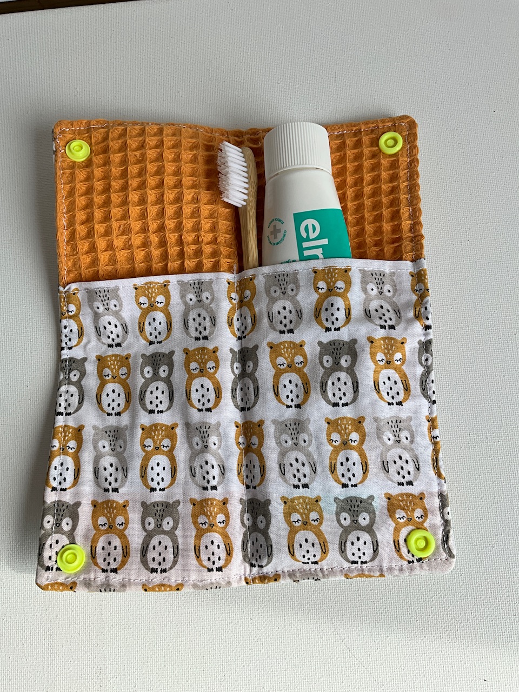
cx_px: 260
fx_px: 580
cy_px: 346
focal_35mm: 29
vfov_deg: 61.7
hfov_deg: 48.2
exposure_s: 1/435
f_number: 1.8
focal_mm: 3
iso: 25
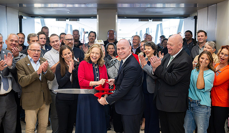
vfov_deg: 30.0
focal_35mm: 41
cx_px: 114
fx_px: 248
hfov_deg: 49.5
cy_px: 57
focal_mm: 38
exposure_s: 1/320
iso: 4000
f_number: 4
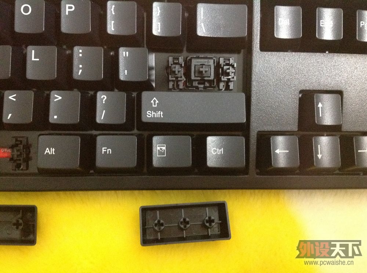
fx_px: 370
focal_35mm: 35
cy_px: 136
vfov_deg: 40.6
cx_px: 184
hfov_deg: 52.7
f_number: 2.4
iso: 1000
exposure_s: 1/17
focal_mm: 4.28
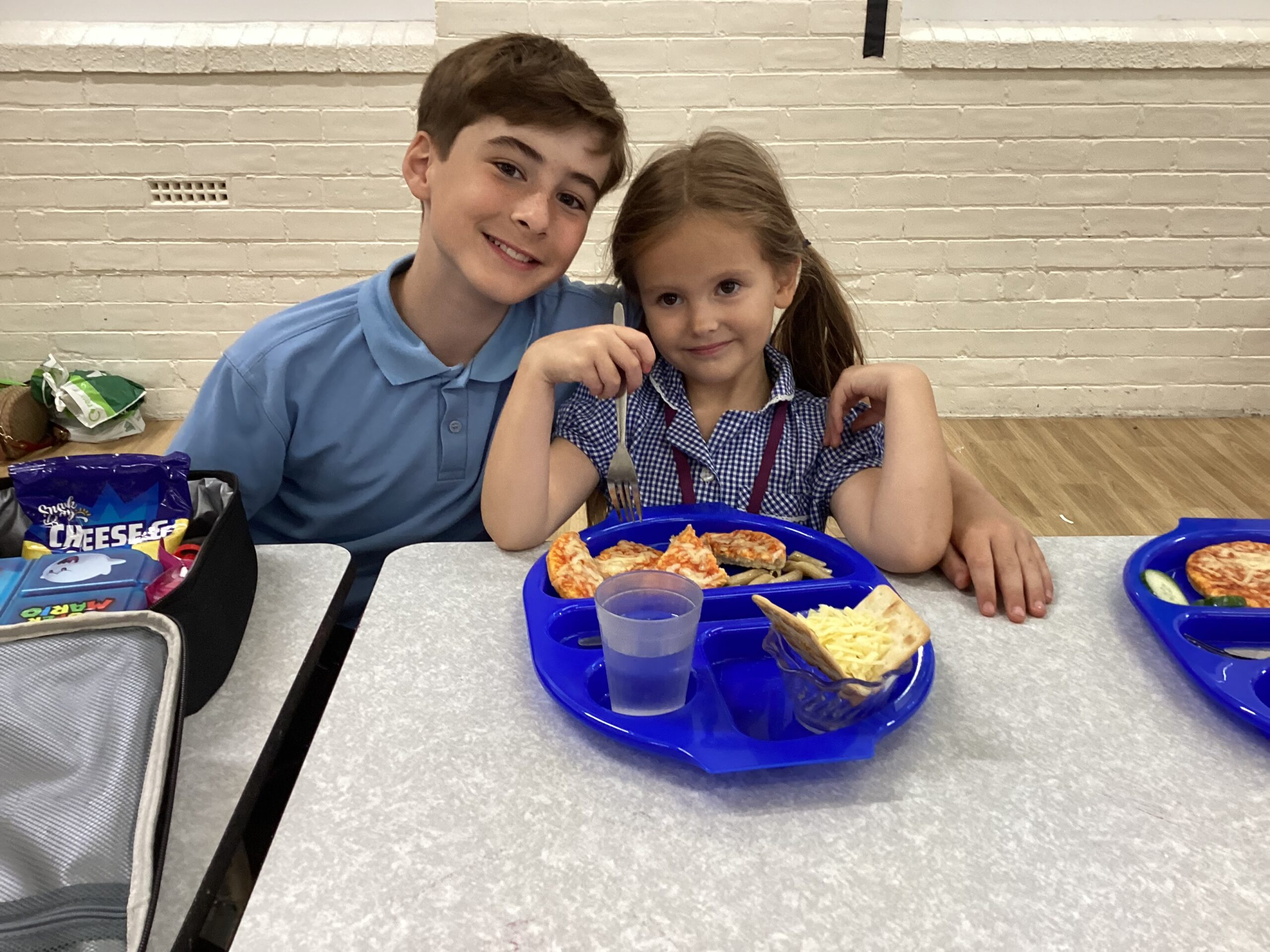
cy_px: 476
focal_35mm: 31
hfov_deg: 58.4
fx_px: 1137
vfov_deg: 45.4
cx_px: 635
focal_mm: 3.3
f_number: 2.4
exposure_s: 1/50
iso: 160
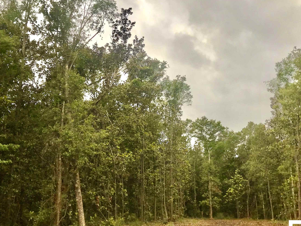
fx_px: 339
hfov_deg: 47.9
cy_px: 108
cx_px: 147
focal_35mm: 39
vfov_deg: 36.8
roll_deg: +0.4
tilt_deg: +15.3
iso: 20
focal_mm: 3.99
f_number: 1.8
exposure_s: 1/370
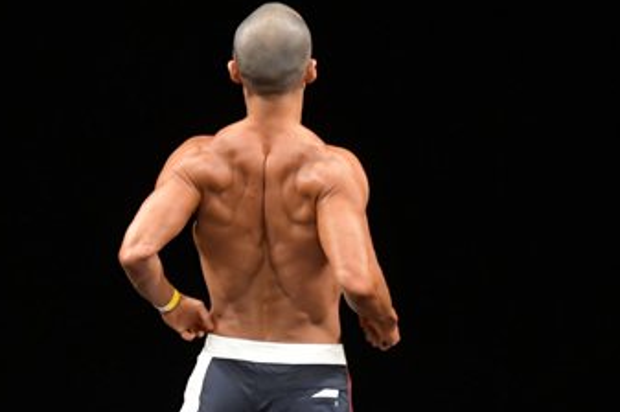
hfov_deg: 3.3
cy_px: 436
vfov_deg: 2.2
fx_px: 10684
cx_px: 161
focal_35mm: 621
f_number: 5.6
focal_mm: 180
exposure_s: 1/400
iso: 3200
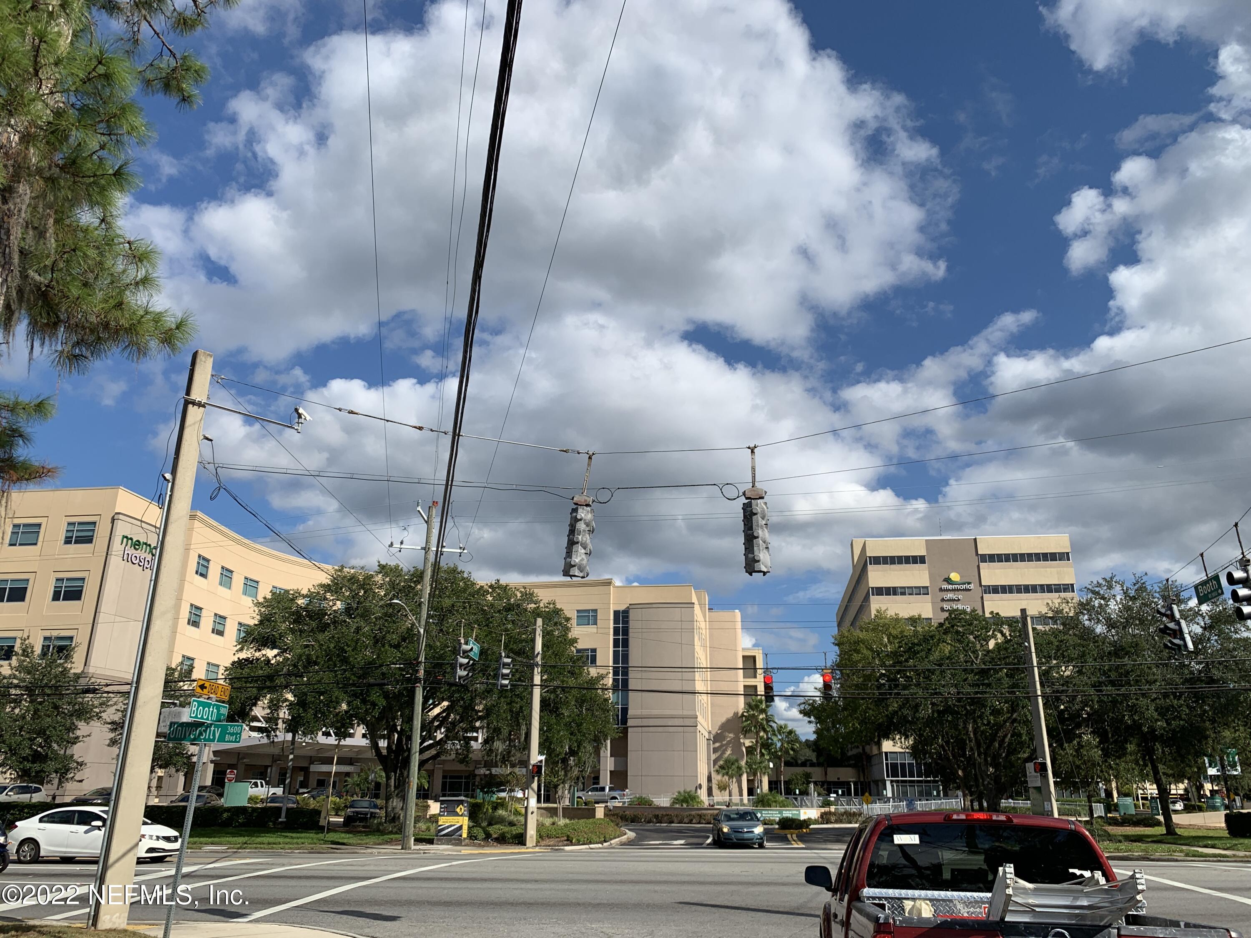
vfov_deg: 53.1
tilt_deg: +19.8
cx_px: 626
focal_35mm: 26
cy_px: 469
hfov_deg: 67.3
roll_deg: -0.7
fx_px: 940
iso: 25
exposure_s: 1/3521
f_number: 1.8
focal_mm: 4.25
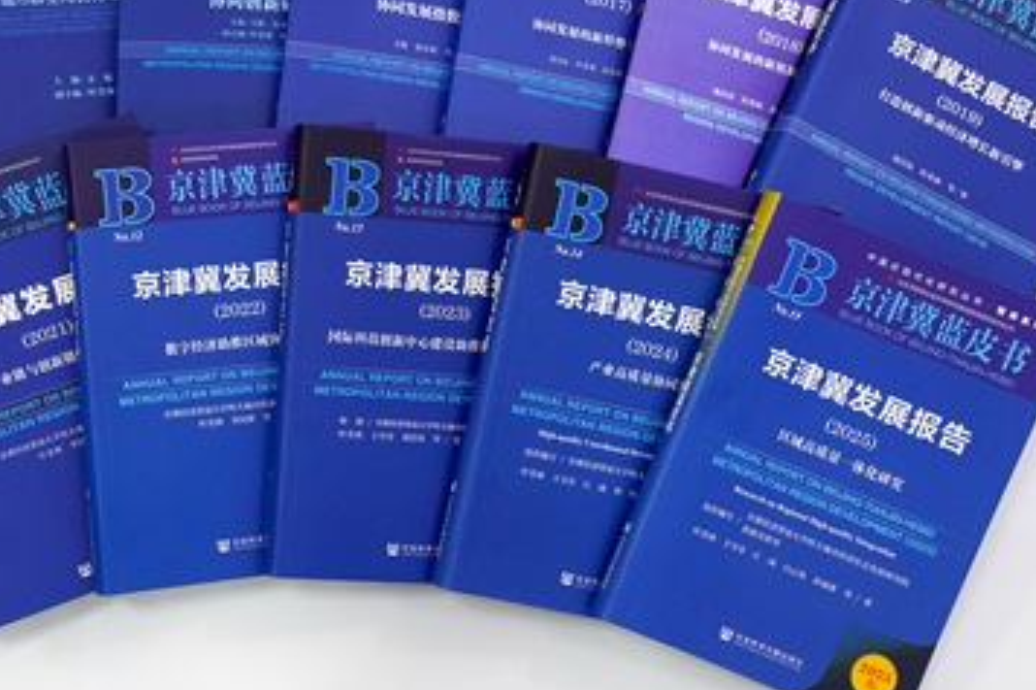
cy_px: 239
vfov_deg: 22.9
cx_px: 358
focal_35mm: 59
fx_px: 1697
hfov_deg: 33.7
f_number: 5.6
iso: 1000
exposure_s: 1/100
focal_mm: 35
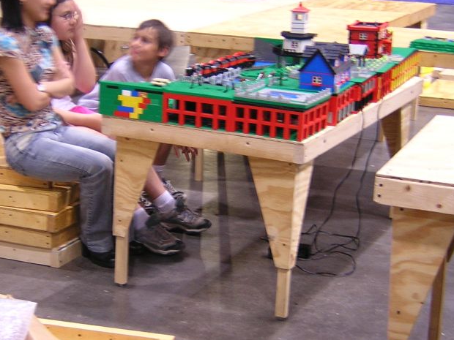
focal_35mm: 80
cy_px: 146
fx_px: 1049
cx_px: 176
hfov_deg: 24.4
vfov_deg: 18.4
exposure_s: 1/3.8
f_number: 3.4
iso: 208
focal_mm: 8.1
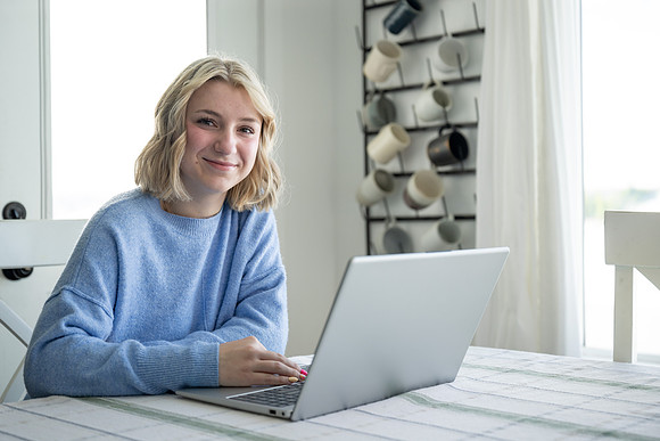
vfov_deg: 28.1
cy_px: 220
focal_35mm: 48
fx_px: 880
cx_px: 330
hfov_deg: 41.1
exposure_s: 1/320
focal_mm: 48
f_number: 2.8
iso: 100
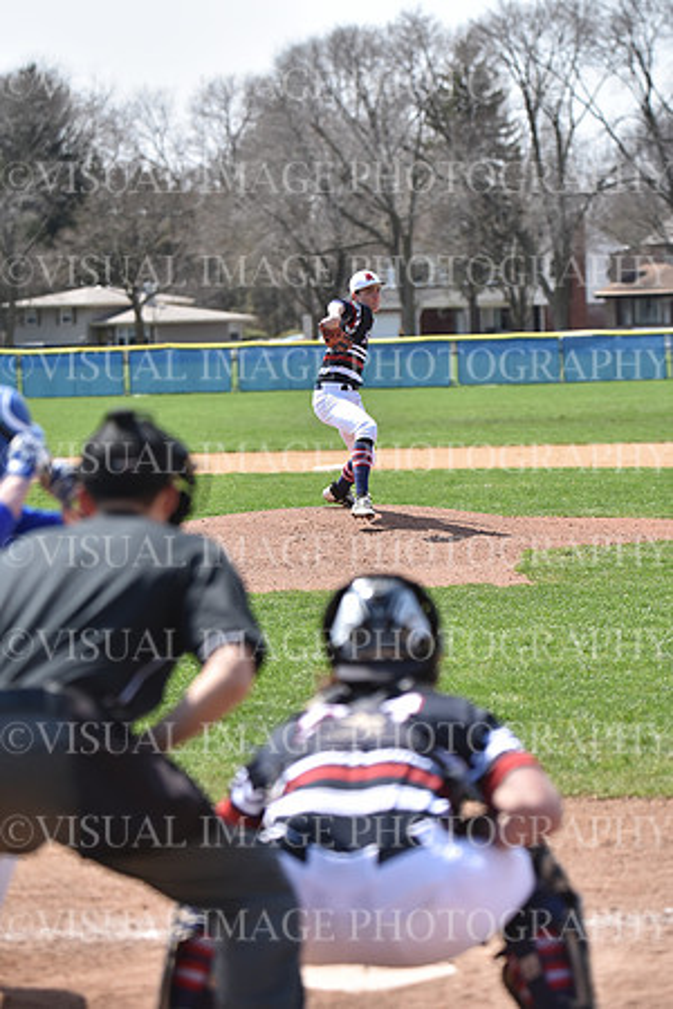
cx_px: 336
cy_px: 504
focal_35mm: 150
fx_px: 4206
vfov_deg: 13.7
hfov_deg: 9.1
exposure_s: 1/4000
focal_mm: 100
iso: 400
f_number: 2.8
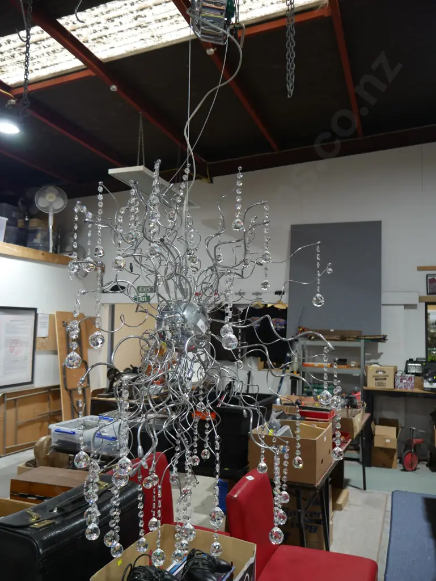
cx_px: 218
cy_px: 290
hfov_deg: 49.8
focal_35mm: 28
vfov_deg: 63.4
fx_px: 470
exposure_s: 1/60
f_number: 3.5
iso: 400
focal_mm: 14
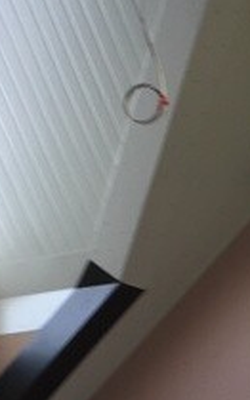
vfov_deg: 13.8
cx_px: 469
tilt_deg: +12.8
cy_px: 273
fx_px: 1648
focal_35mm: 151
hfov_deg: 8.3
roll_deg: -0.4
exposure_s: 1/40
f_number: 2.2
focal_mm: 4.15
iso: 32
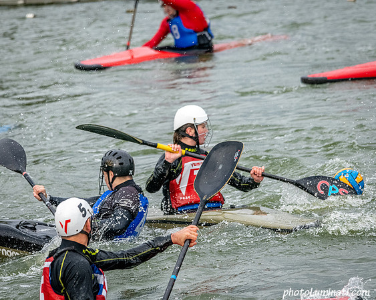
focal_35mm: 338
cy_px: 150
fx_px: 3758
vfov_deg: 4.6
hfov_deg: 5.7
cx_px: 176
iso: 3200
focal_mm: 300
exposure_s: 1/2000
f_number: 9
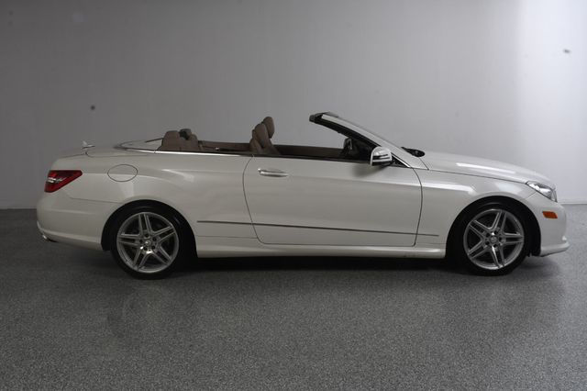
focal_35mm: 33
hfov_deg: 57.2
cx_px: 294
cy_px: 196
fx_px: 538
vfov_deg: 39.9
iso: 100
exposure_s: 1/160
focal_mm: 22
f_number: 14
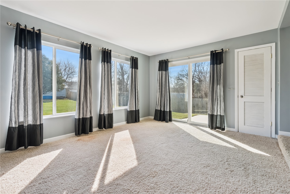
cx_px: 145
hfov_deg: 96.7
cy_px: 97
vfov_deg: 73.7
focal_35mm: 16
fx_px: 129
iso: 400
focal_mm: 16
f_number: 8
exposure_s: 1/320
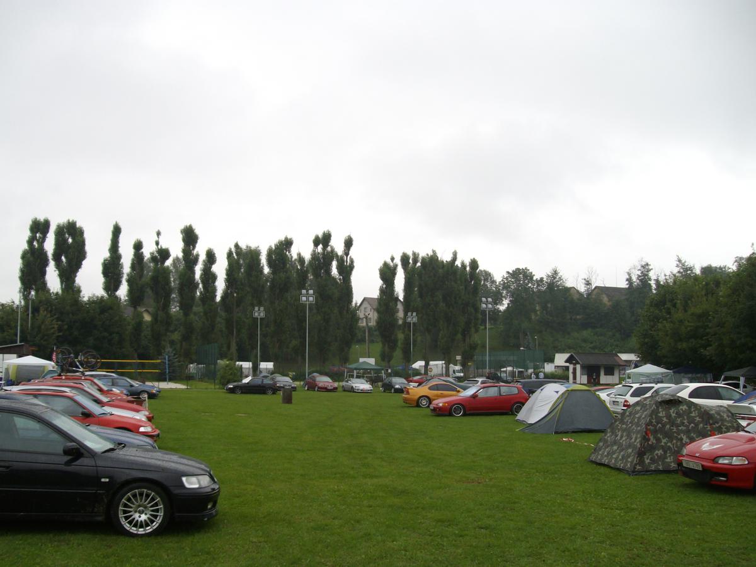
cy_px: 284
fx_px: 786
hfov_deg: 51.4
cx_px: 378
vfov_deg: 39.7
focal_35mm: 36
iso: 80
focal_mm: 6
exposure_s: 1/160
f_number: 2.7
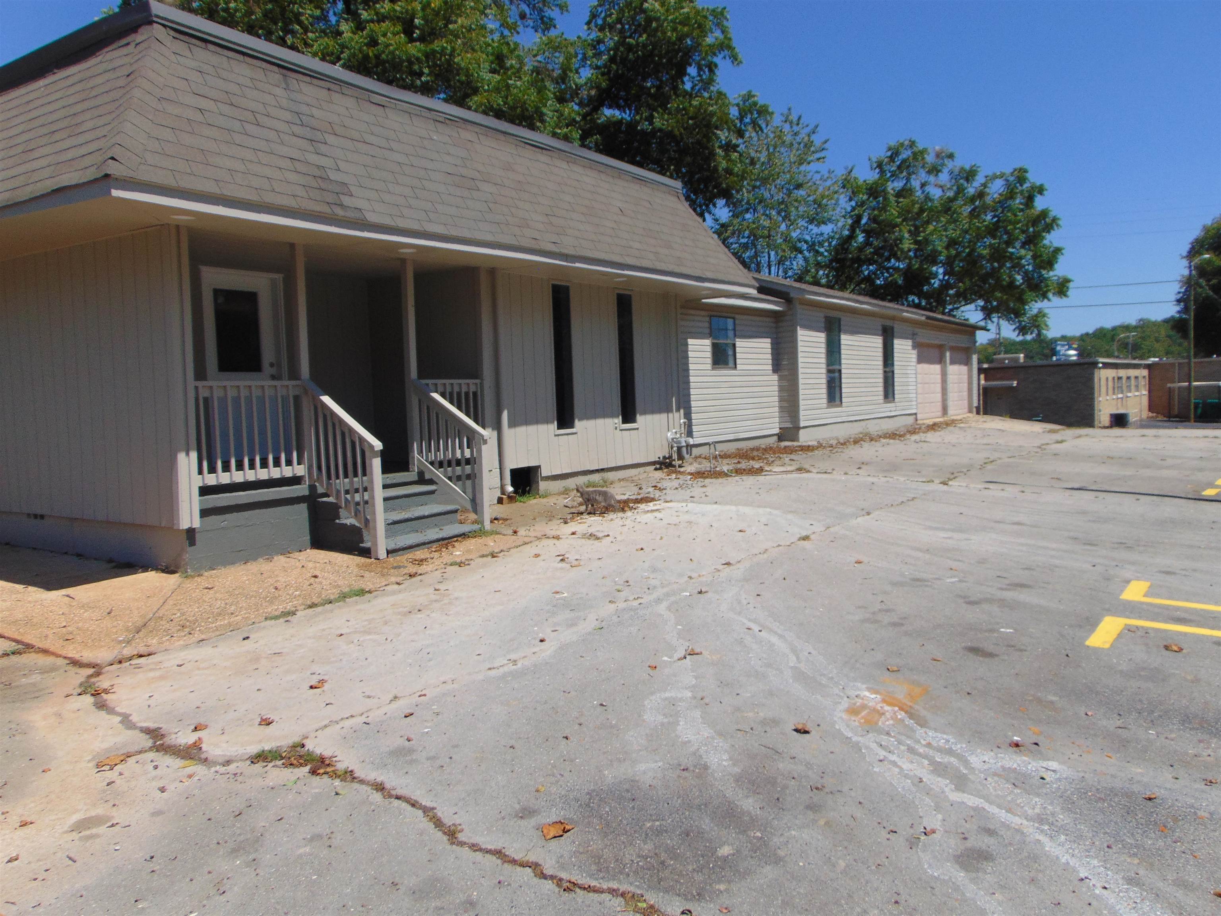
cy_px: 458
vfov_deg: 54.9
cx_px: 610
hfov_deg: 69.4
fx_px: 882
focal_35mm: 25
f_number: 7.7
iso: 80
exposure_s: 1/320
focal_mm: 4.5
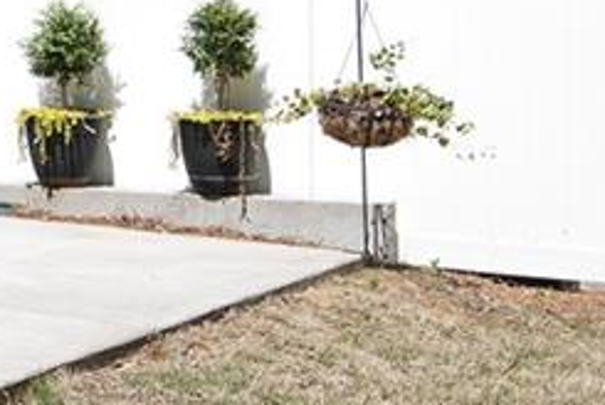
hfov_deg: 18.2
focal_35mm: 96
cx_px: -370
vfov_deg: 14.1
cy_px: 21
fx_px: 1615
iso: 200
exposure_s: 1/125
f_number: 10
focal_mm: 23
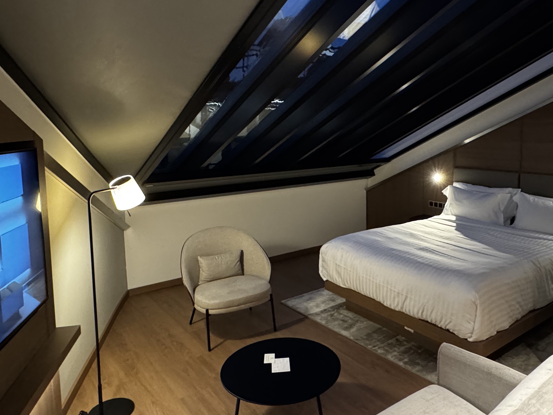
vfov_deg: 49.4
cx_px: 329
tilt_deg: -5.4
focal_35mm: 28
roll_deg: +0.7
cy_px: 165
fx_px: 447
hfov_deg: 62.9
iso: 1000
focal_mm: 2.22
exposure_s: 1/40
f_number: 2.2
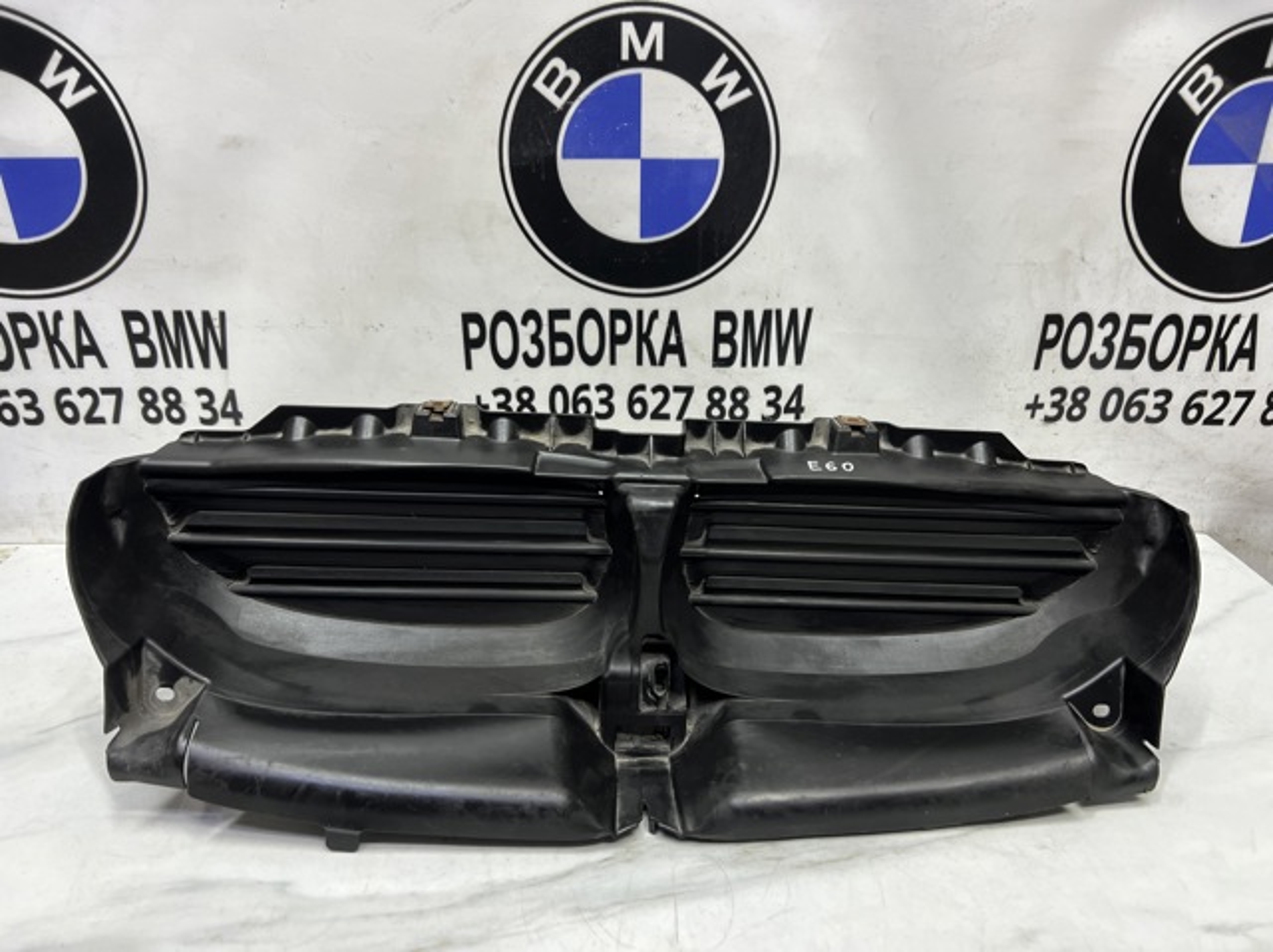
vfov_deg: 53.0
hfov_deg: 67.3
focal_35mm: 26
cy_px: 476
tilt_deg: -26.7
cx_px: 636
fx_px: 955
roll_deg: -0.5
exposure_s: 1/102
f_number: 1.5
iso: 125
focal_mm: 5.7
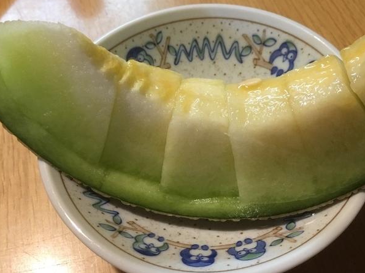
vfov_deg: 36.8
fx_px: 411
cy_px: 130
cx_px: 209
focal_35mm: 39
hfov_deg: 47.7
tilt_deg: -55.5
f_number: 2.2
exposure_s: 1/15
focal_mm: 4.15
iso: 100
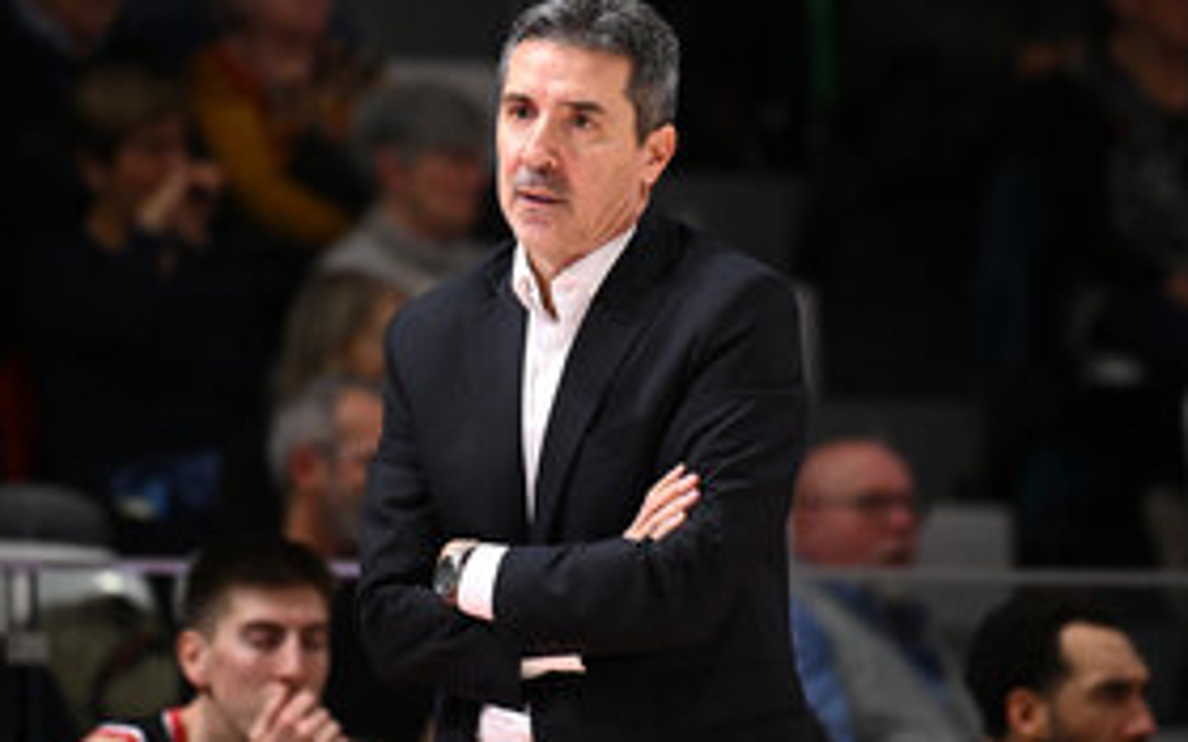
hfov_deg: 7.4
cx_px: 564
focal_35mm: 284
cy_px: 437
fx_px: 9195
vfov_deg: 4.6
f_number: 2.8
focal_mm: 200
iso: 2500
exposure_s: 1/1600
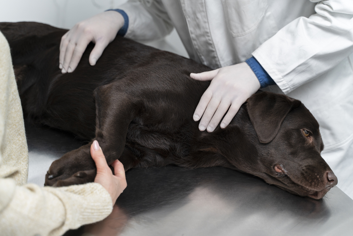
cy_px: 118
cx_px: 176
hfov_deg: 35.6
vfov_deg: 24.2
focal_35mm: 56
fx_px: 549
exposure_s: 1/320
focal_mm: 56
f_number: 2.8
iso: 640
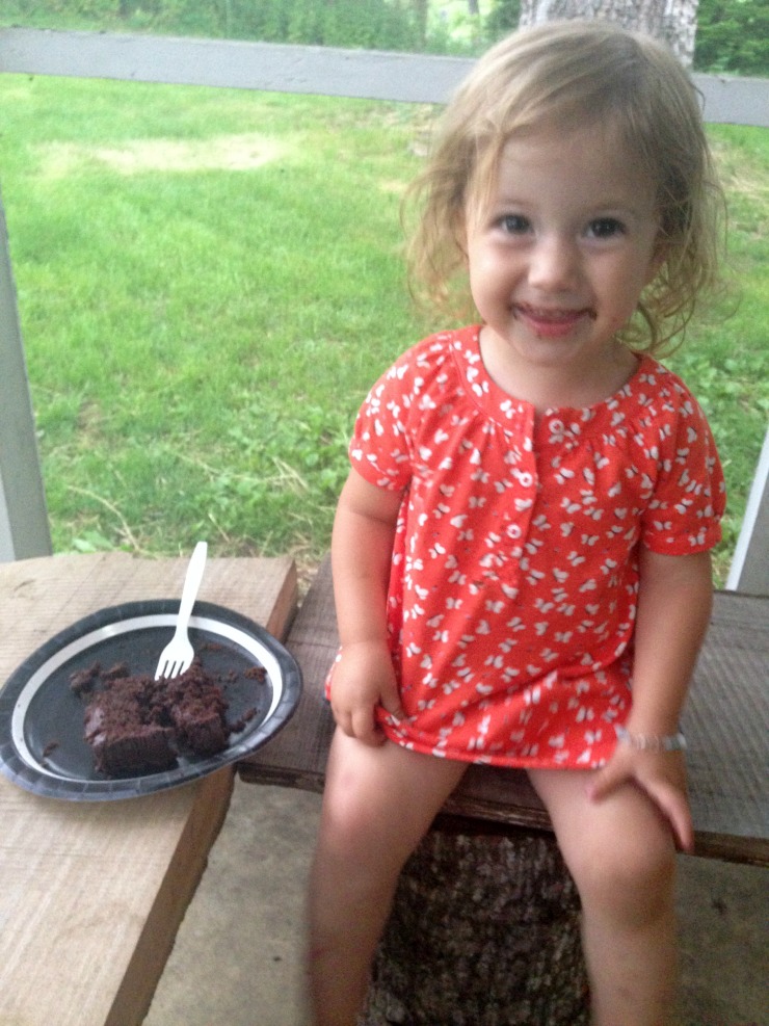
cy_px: 513
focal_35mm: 33
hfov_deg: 42.9
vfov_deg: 55.4
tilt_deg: -29.4
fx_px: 978
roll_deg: -1.9
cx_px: 384
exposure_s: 1/20
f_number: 2.4
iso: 320
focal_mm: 4.12
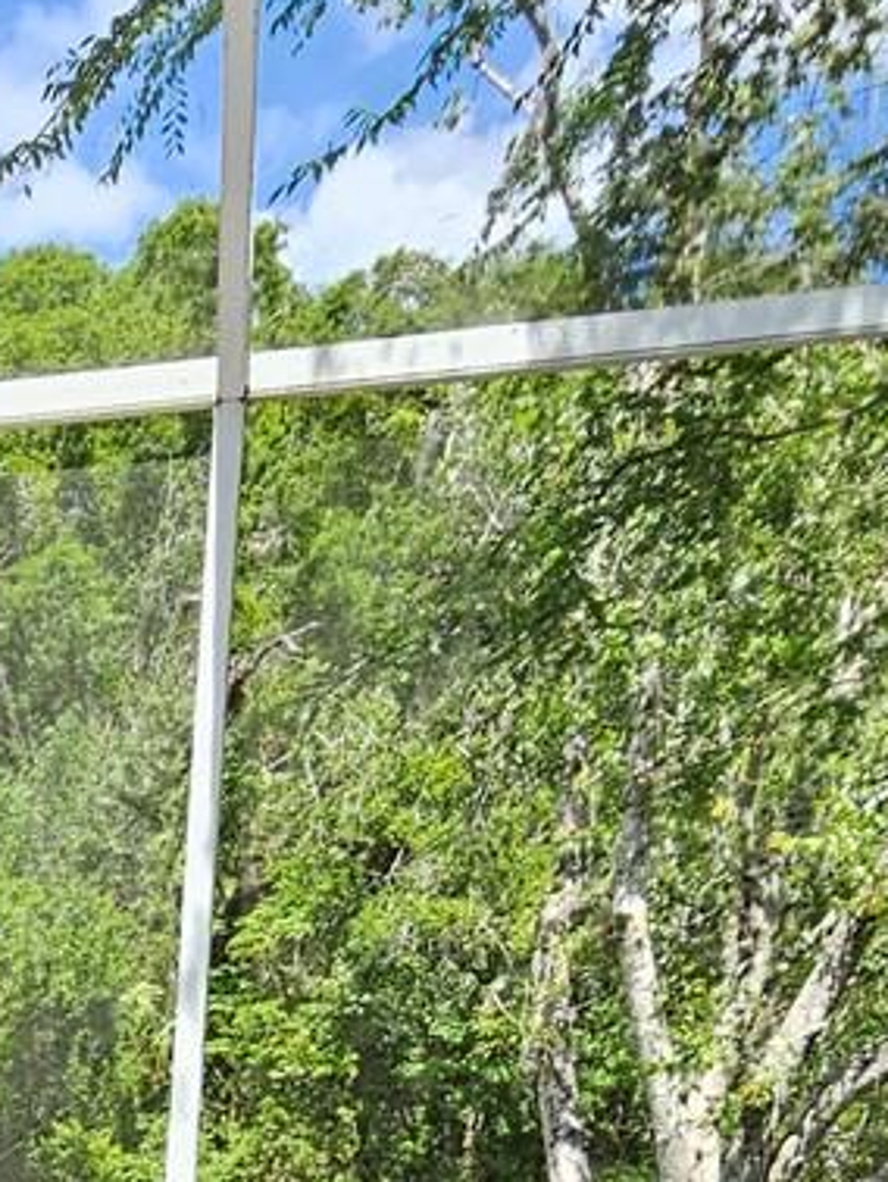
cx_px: -538
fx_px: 1879
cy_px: 1460
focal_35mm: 55
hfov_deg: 21.2
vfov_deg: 29.4
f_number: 2.2
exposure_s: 1/322
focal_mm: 2.2
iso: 50
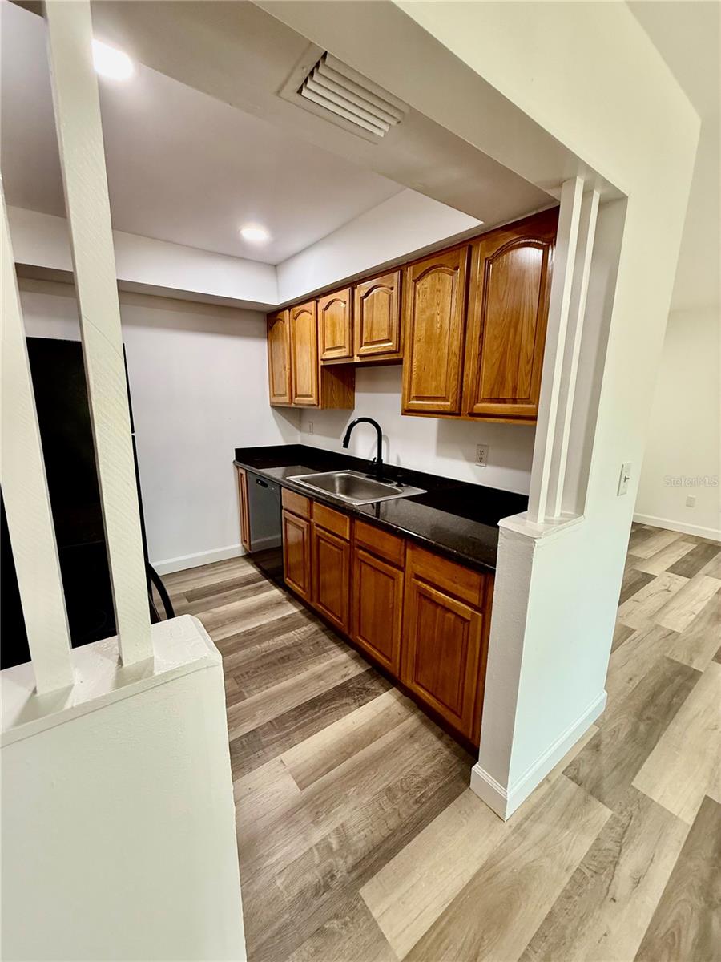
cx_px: 360
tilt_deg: -11.1
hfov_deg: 85.7
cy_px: 481
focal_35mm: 14
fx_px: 389
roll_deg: -1.4
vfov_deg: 102.1
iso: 250
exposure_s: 1/60
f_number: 2.2
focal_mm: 2.22
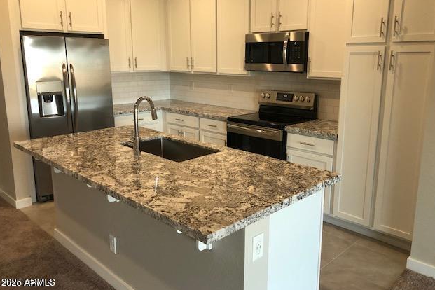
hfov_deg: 61.9
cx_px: 221
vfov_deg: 43.5
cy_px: 130
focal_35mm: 30
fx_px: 362
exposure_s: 1/30
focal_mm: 4
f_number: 1.8
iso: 32
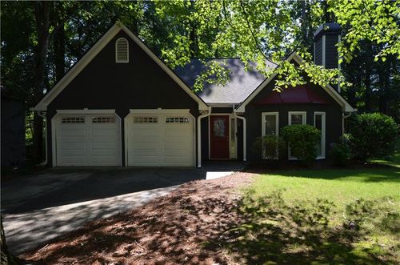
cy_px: 132
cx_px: 200
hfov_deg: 77.4
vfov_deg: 55.9
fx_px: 249
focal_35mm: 22
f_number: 6.3
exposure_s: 1/160
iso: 200
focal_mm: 15
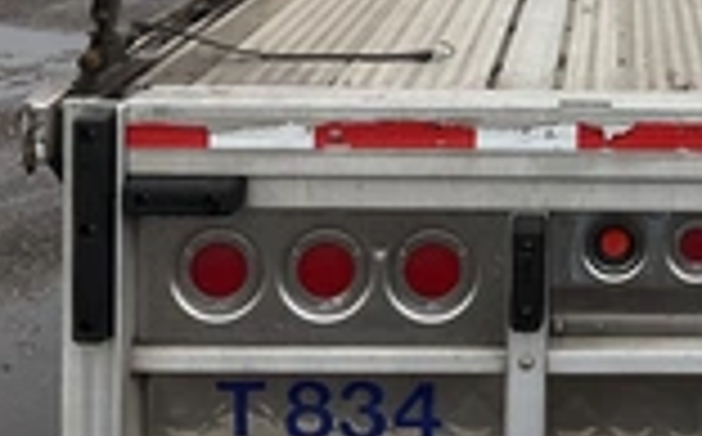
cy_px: -121
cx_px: 711
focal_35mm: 79
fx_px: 1509
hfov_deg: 24.9
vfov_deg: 15.7
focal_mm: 3
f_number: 1.8
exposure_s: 1/1675
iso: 25
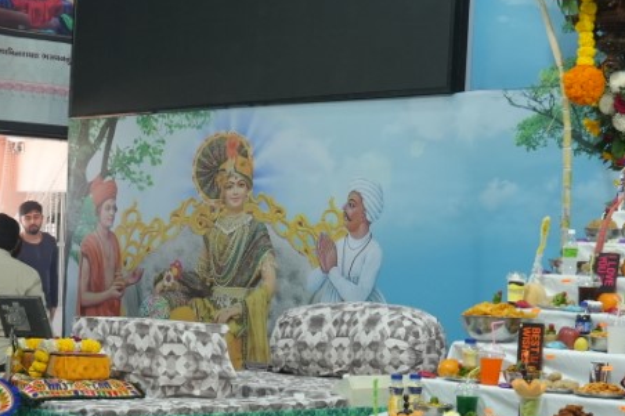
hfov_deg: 23.5
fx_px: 1492
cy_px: 473
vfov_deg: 15.4
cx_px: 184
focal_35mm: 86
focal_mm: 24
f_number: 5
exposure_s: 1/125
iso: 1250
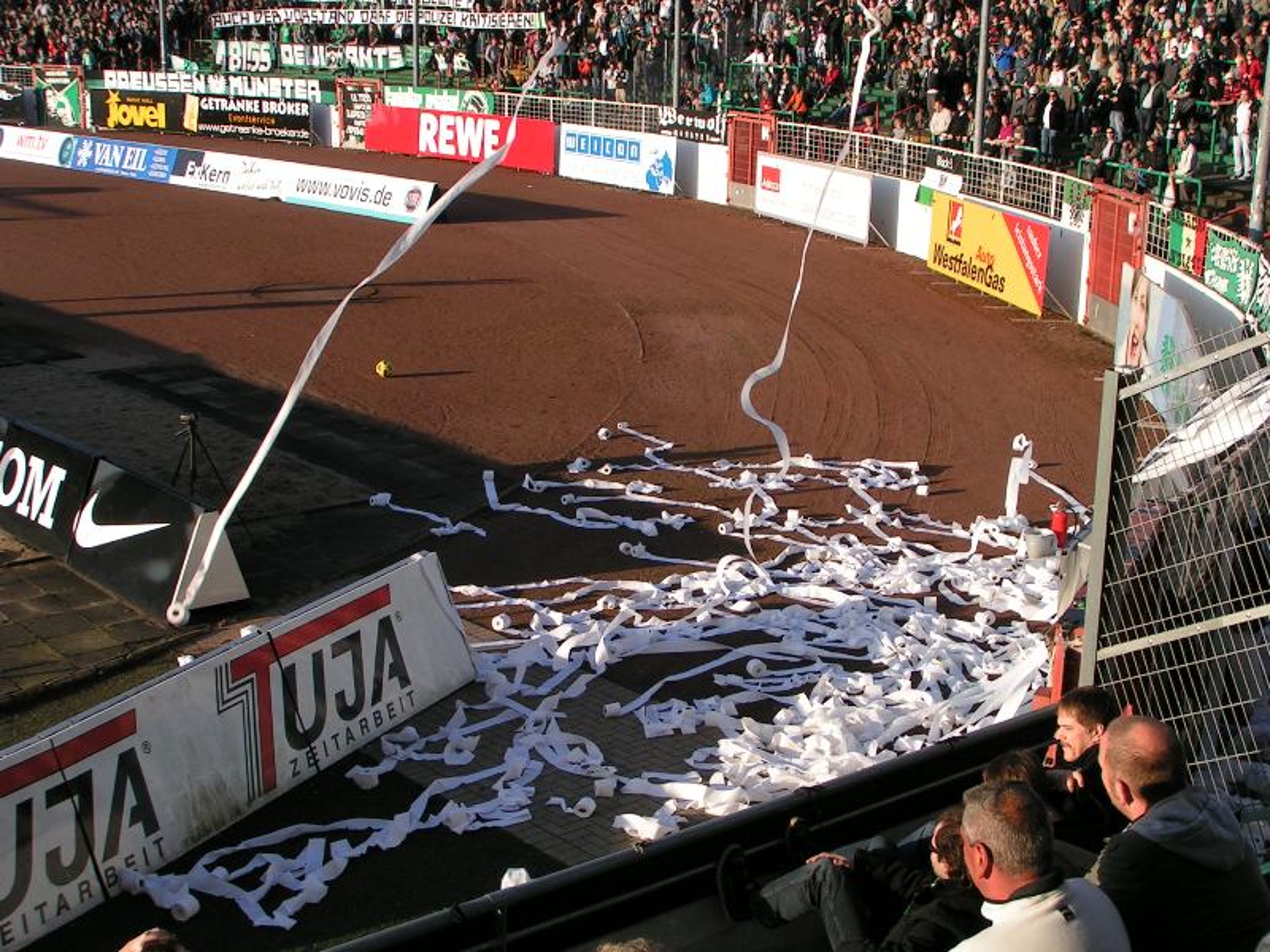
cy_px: 476
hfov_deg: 38.9
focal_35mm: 49
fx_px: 1798
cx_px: 635
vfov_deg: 29.7
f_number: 5.6
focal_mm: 7.6
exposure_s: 1/200
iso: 50
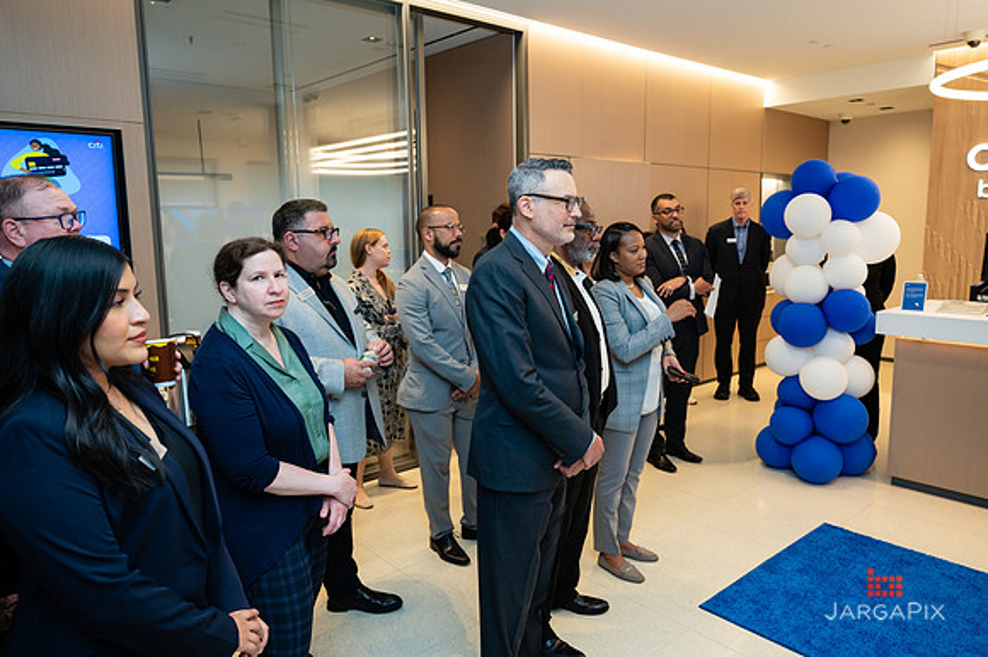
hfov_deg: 71.4
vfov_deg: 51.1
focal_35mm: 25
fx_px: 687
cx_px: 508
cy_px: 319
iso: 400
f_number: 4
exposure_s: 1/160
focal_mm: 24
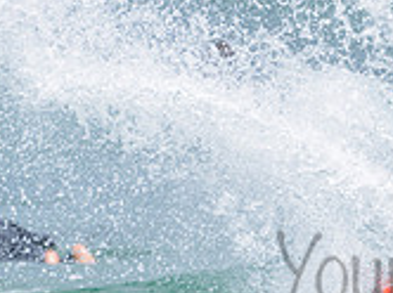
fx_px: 23342
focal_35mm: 2059
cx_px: 560
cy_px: 237
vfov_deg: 0.7
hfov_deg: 1.0
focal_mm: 500
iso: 160
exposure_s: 1/2000
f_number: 5.6
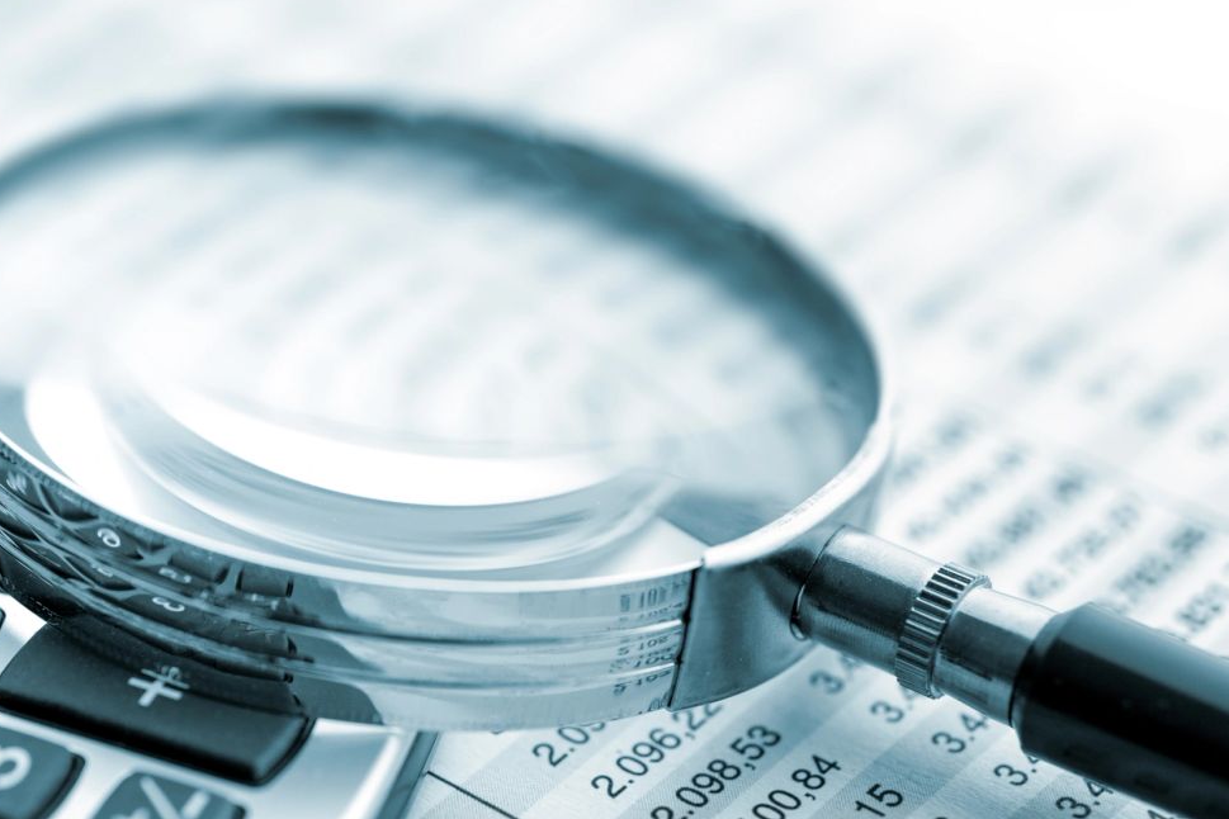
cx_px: 344
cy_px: 621
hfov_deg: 15.7
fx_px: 4438
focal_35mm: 130
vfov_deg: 10.5
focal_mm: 56
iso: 100
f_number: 2
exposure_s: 1/60
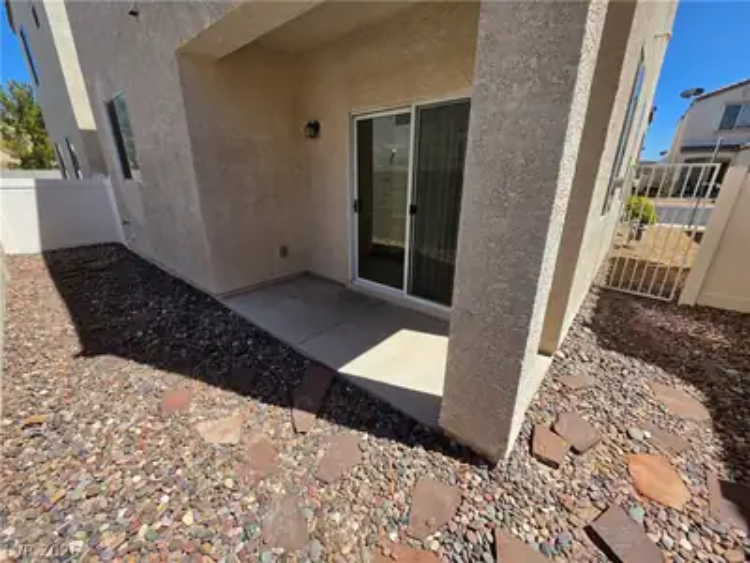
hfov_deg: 106.2
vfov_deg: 89.9
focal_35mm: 13
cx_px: 375
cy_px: 282
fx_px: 282
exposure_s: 1/1645
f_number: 1.9
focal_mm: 2.2
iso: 32
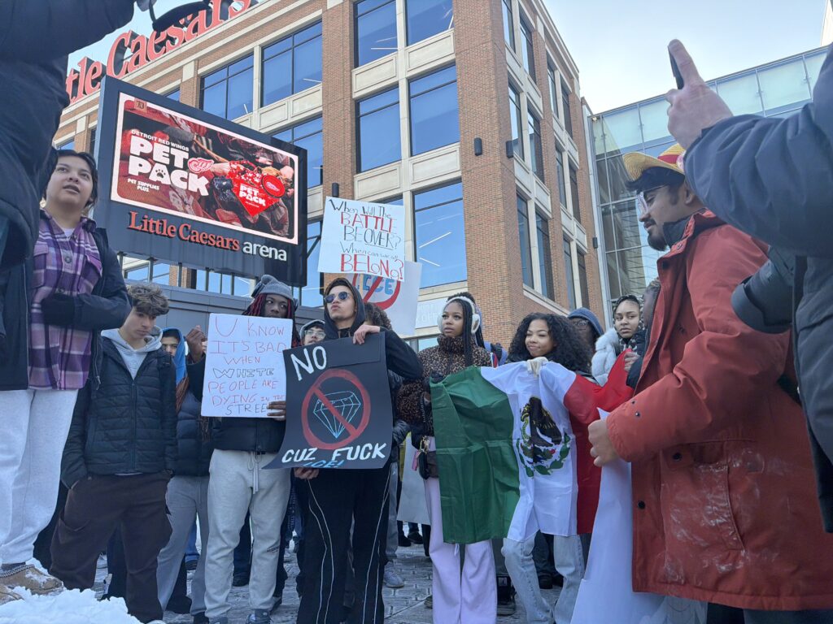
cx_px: 416
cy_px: 312
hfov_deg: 71.6
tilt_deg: +11.5
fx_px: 578
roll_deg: +2.5
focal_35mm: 24
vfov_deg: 56.8
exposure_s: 1/1901
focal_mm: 6.76
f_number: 1.78
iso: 320
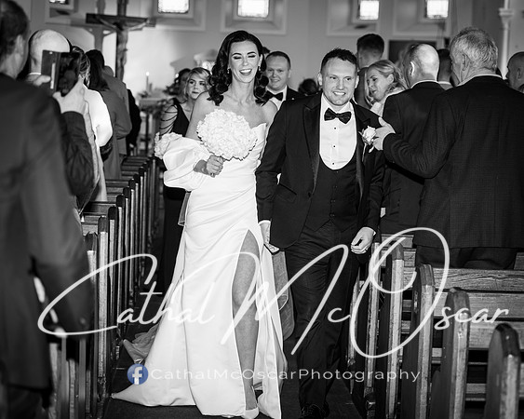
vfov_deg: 12.5
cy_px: 191
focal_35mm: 123
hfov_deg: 15.6
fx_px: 1913
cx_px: 338
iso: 400
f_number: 2.8
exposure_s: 1/250
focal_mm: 100
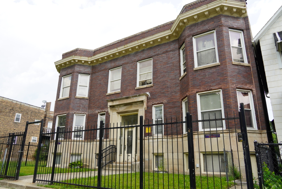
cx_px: 141
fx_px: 212
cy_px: 94
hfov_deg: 67.3
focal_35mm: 27
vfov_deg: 48.0
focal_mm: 18
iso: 100
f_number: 6.7
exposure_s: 1/125
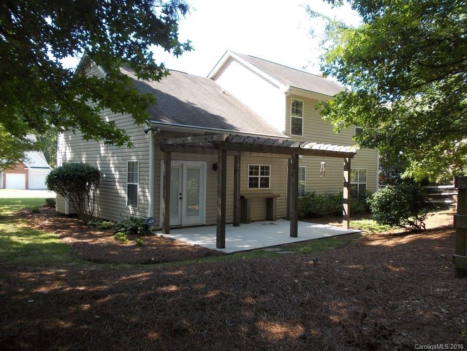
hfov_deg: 63.4
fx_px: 378
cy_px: 176
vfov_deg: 49.7
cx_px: 234
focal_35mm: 28
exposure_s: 1/160
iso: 80
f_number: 2.7
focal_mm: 4
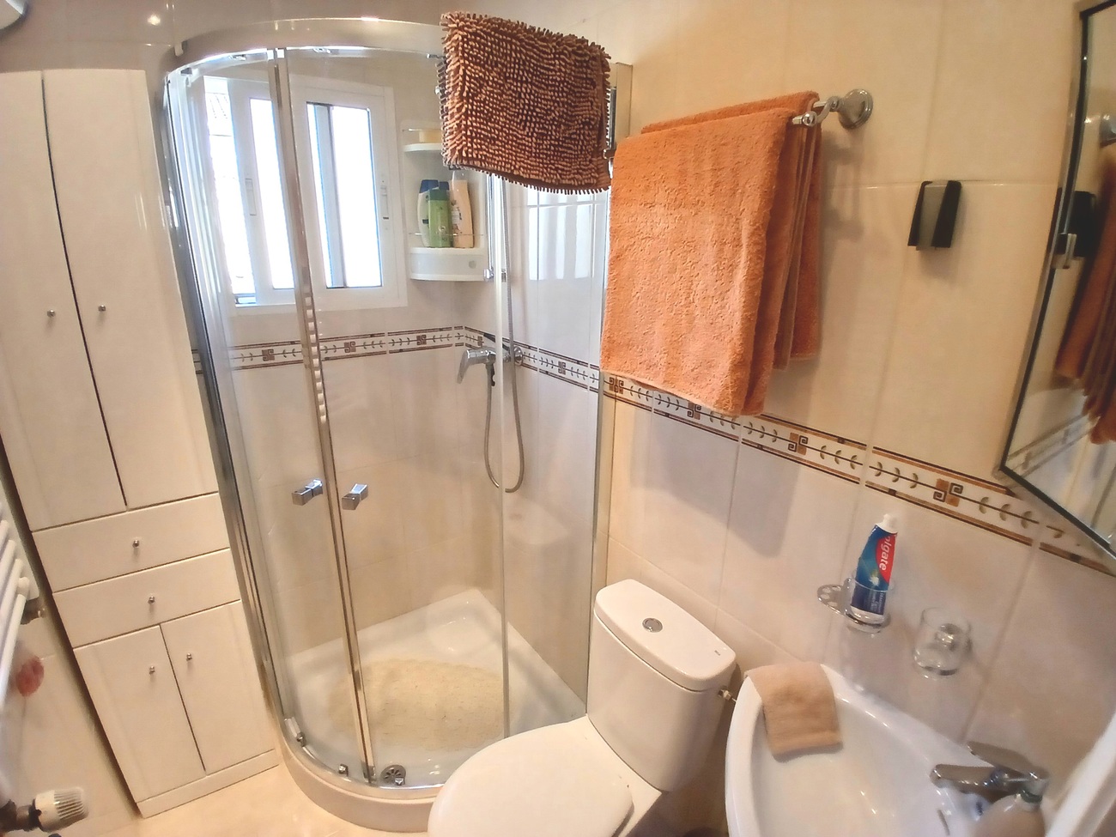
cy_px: 418
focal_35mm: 17
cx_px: 558
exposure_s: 1/33
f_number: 2.2
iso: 100
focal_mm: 1.4
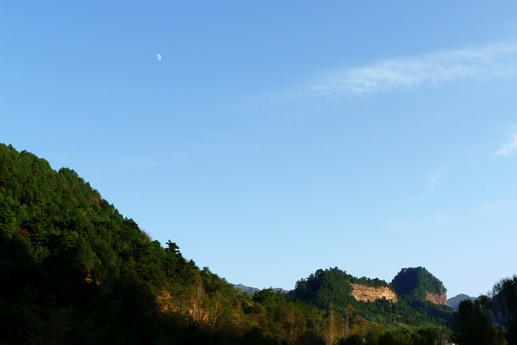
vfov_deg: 27.0
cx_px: 258
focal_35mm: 50
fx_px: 718
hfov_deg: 39.6
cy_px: 172
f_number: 5.6
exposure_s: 1/250
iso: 80
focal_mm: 10.7
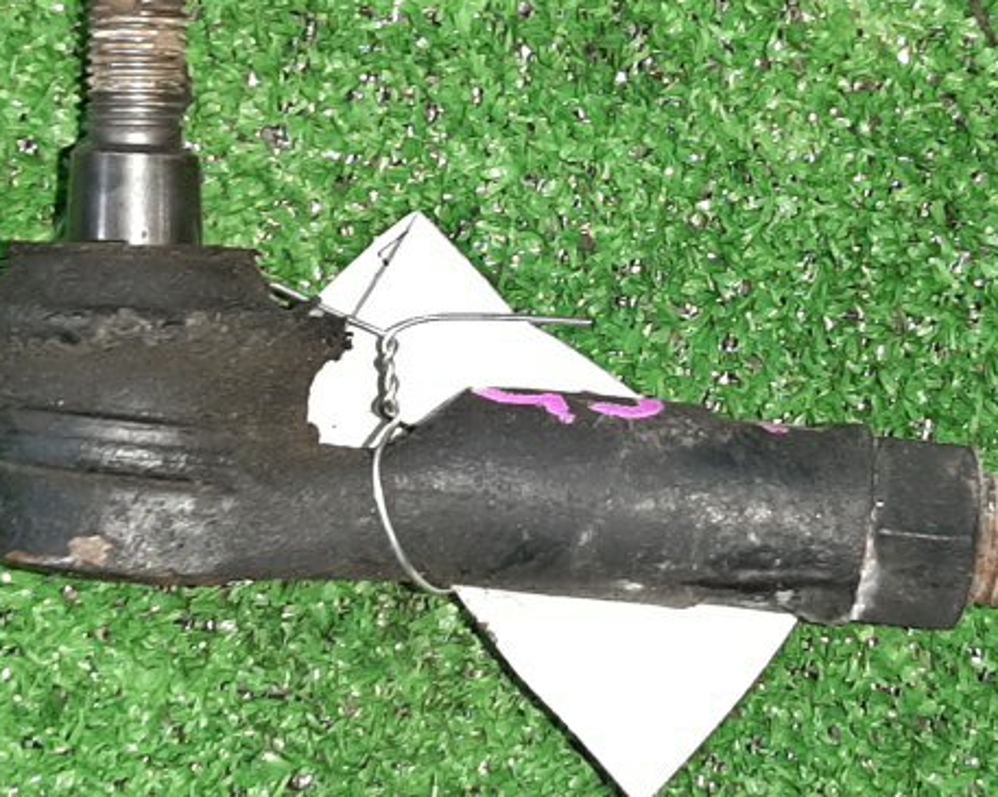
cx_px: 535
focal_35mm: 80
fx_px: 2361
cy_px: 544
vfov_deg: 19.1
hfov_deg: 23.9
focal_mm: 3.93
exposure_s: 1/50
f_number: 1.7
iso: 196
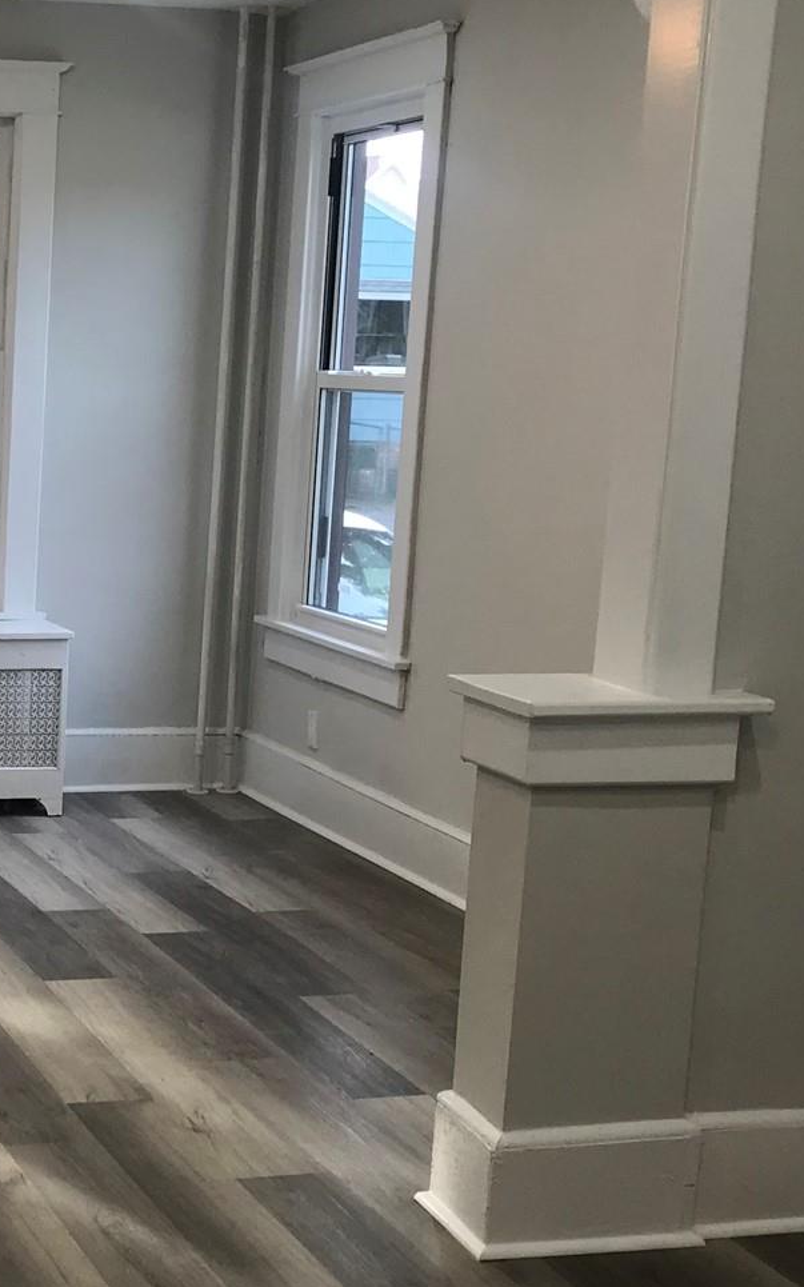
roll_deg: -1.0
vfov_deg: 32.4
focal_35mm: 63
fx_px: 2209
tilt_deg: -11.1
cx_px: -127
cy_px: 780
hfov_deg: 19.6
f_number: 1.8
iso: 32
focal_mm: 3.99
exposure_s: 1/60
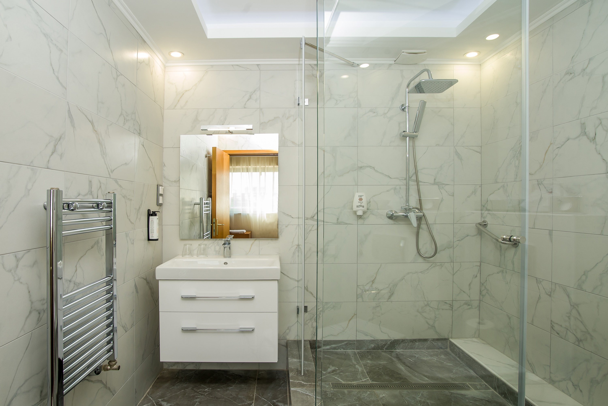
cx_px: 304
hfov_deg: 100.4
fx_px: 253
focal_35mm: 15
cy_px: 203
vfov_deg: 77.4
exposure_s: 1/50
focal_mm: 15
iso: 500
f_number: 10
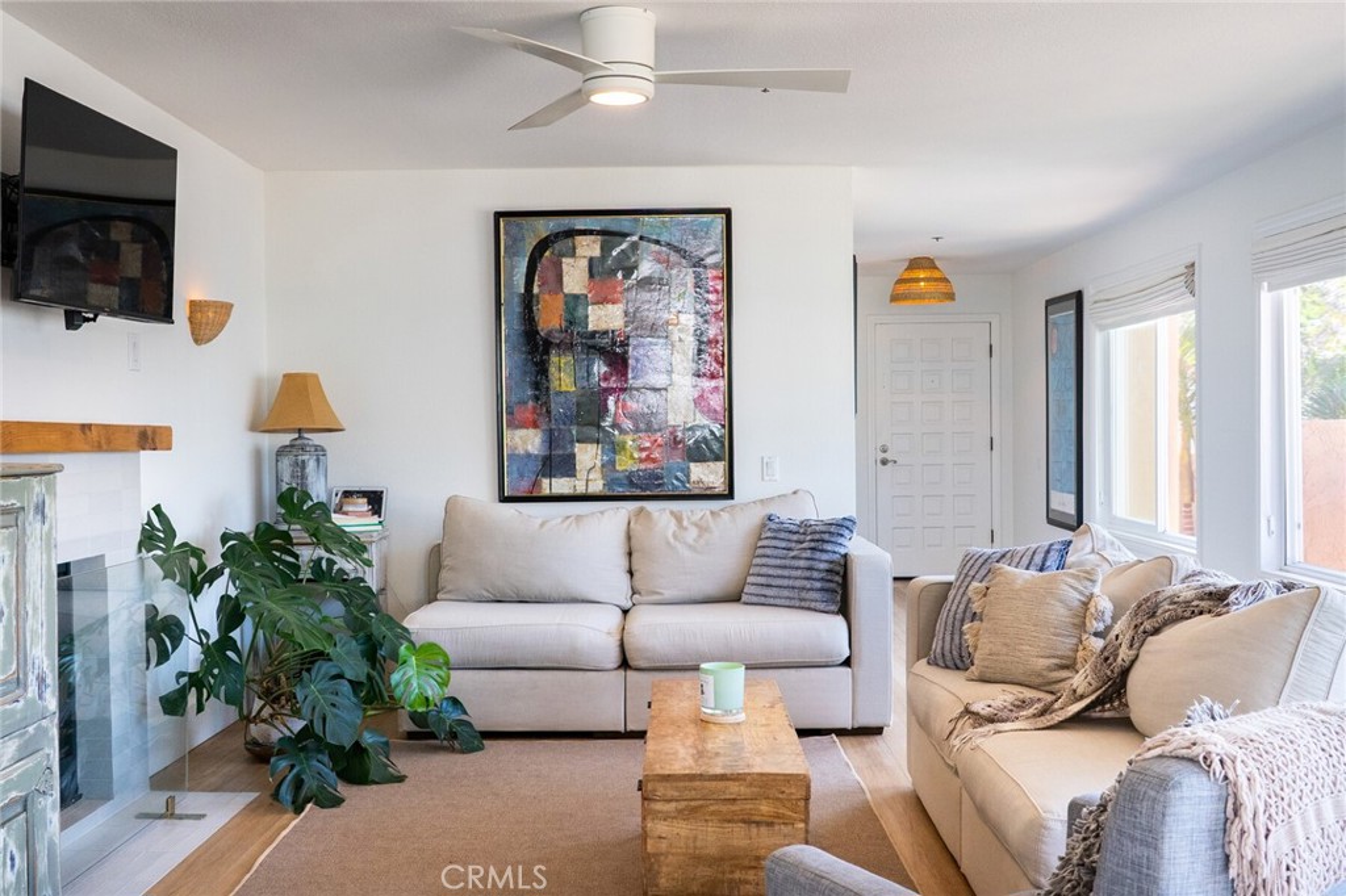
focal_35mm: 36
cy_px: 448
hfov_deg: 53.1
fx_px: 1345
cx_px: 673
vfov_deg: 36.8
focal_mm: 24
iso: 1000
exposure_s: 1/125
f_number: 6.3
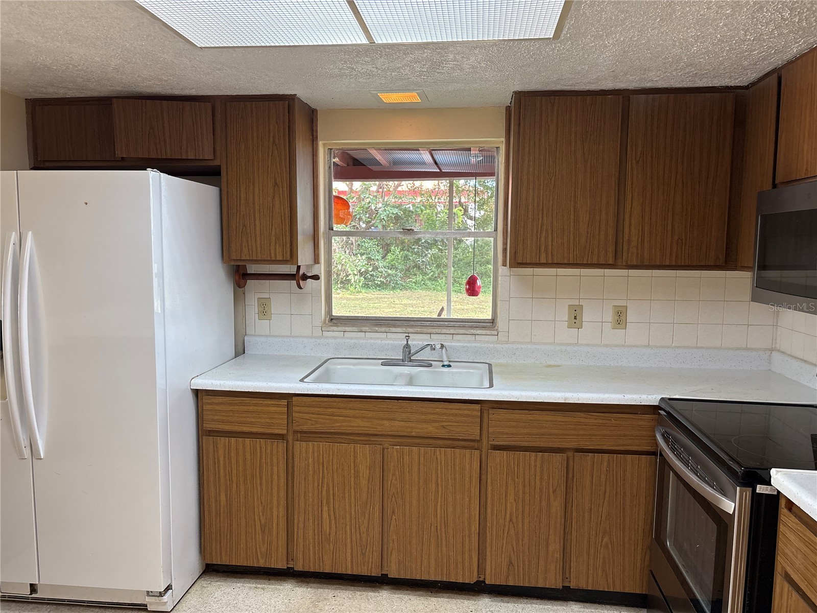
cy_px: 306
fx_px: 614
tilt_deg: -5.4
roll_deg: +0.9
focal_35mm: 26
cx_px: 408
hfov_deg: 67.3
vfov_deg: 53.1
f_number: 1.6
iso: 100
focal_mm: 5.96
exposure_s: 1/60
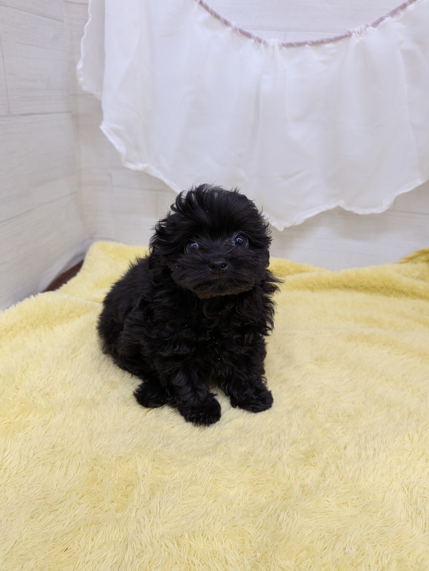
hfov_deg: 56.8
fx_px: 397
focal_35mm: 24
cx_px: 214
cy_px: 286
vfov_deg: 71.6
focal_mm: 4.53
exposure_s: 1/120
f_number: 1.7
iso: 258
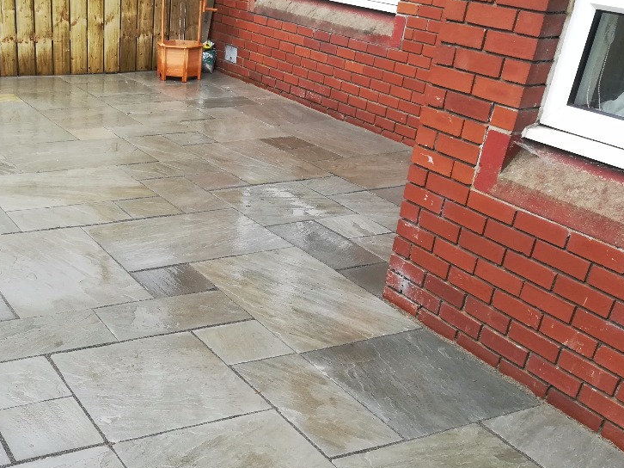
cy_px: 385
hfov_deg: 41.9
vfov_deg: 32.5
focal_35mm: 43
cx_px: 124
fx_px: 775
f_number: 2.2
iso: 50
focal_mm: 3.83
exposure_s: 1/105
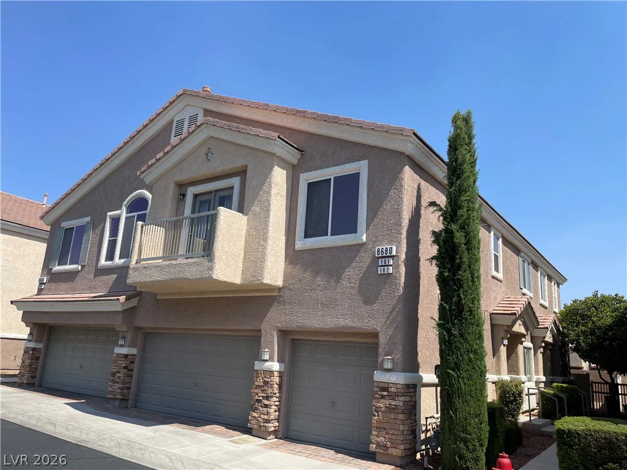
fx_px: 471
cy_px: 235
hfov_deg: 67.3
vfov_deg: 53.1
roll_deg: -4.1
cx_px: 314
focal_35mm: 26
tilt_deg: +13.9
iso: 32
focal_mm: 4.2
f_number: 1.6
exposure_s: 1/2817
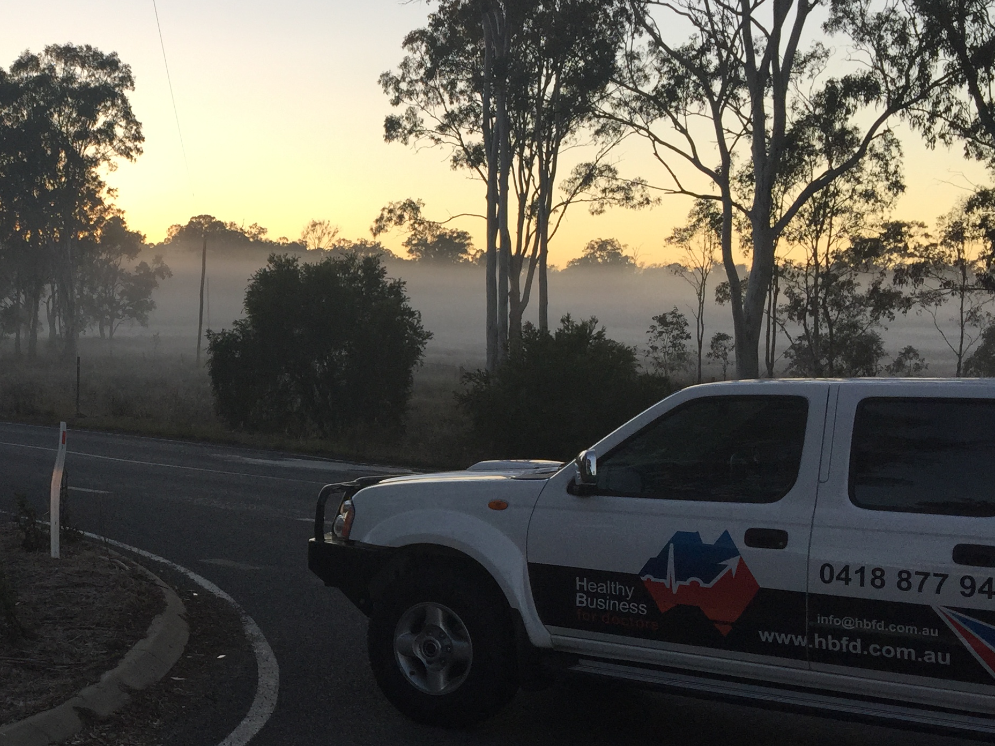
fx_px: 1466
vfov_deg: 28.4
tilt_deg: -4.5
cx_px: 125
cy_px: 474
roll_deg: -0.6
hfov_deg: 35.6
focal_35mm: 51
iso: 32
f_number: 2.2
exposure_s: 1/565
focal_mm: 4.15
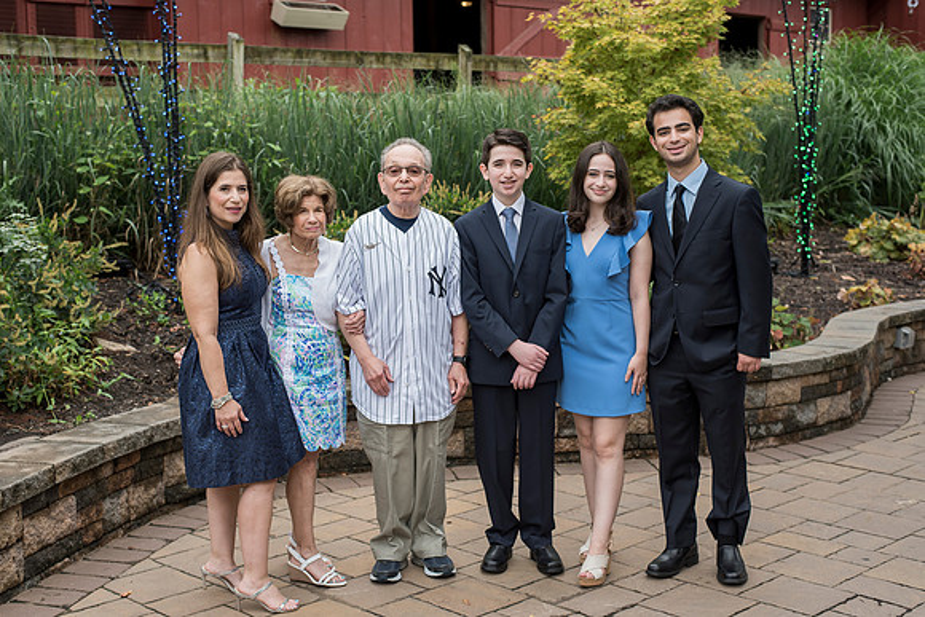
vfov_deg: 27.0
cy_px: 308
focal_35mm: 50
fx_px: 1285
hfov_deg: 39.6
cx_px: 462
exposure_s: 1/640
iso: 400
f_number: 4
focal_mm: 50
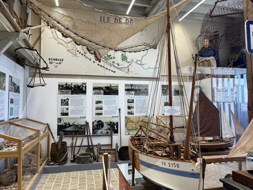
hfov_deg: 67.3
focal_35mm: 26
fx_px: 190
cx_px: 126
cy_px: 95
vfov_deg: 53.1
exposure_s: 1/100
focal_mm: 5.1
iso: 40
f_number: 1.6
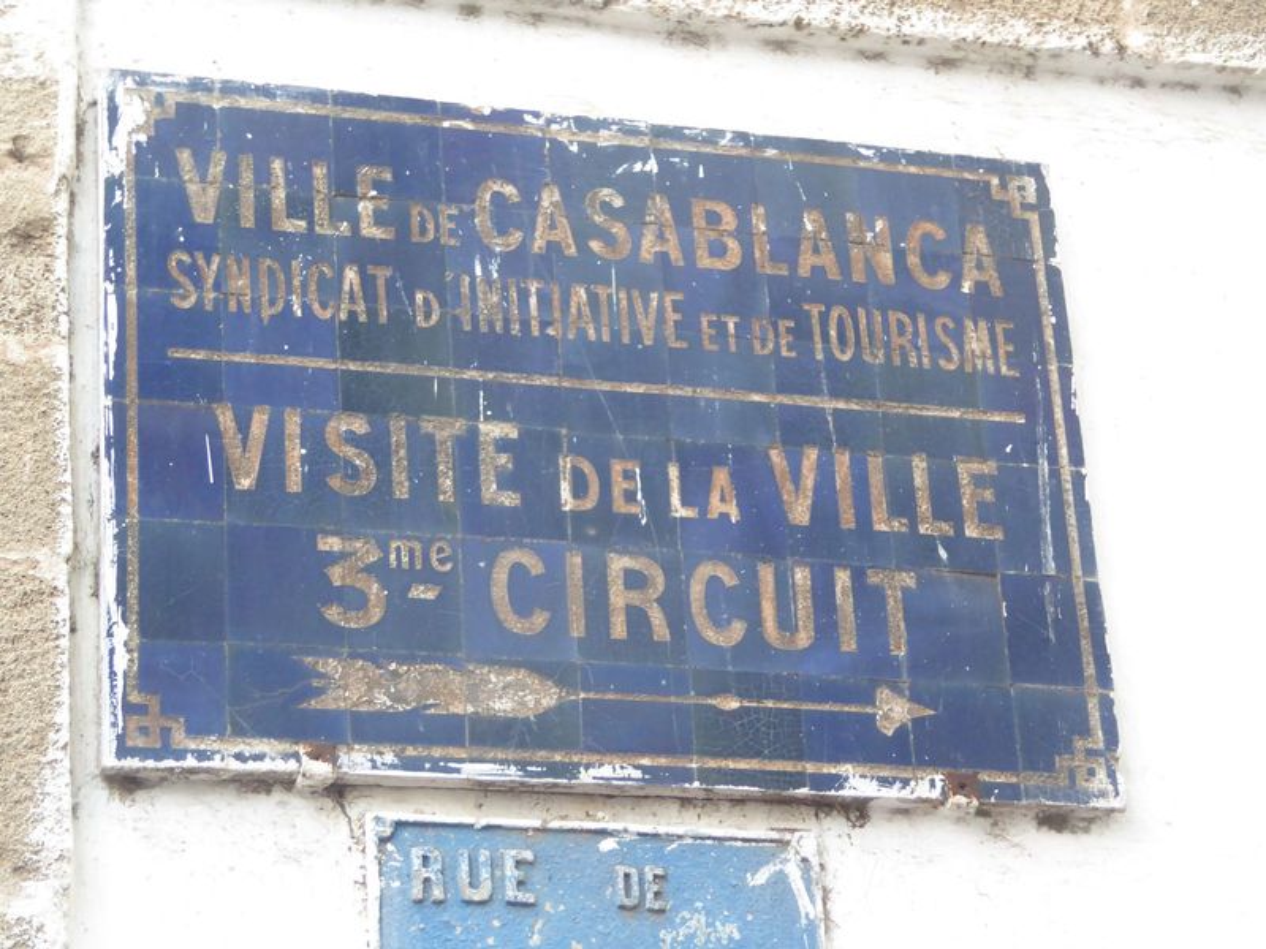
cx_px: 633
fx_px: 3913
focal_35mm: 107
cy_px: 474
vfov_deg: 13.8
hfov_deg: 18.4
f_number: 5
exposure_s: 1/20
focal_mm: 17.5
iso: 400
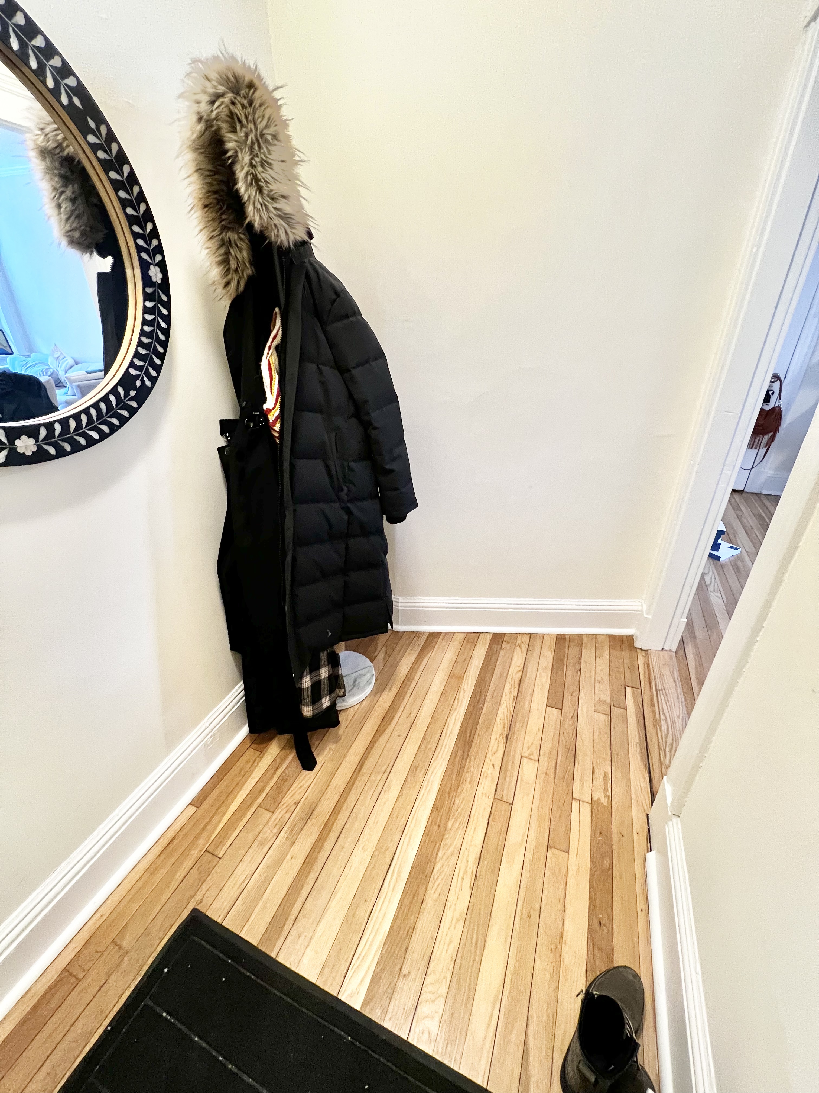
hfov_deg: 89.9
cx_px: 410
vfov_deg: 106.2
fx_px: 410
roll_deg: +2.8
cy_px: 546
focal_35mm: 13
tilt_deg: -26.6
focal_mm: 1.57
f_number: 1.8
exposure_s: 1/60
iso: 320
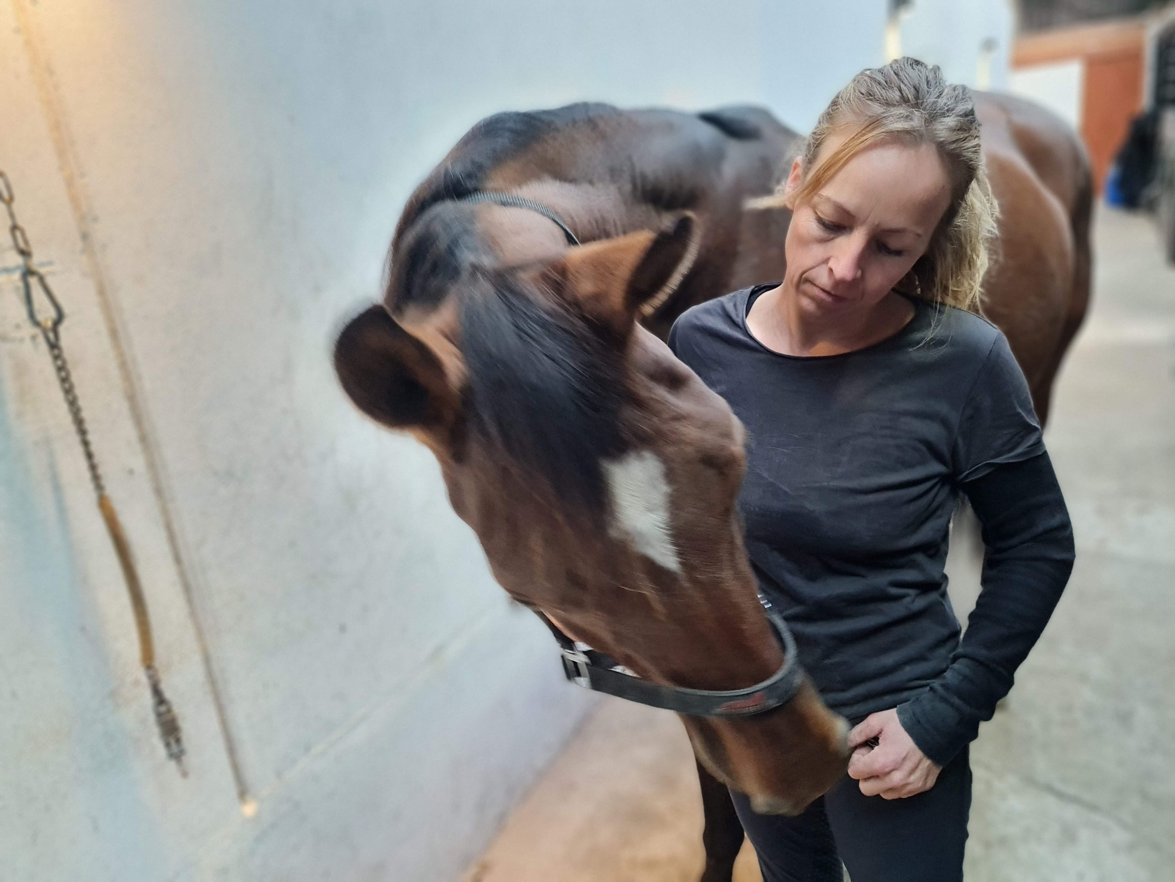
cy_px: 441
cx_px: 588
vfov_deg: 53.1
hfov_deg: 67.3
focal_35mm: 26
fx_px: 883
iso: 400
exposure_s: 1/33
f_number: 1.8
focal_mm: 5.4
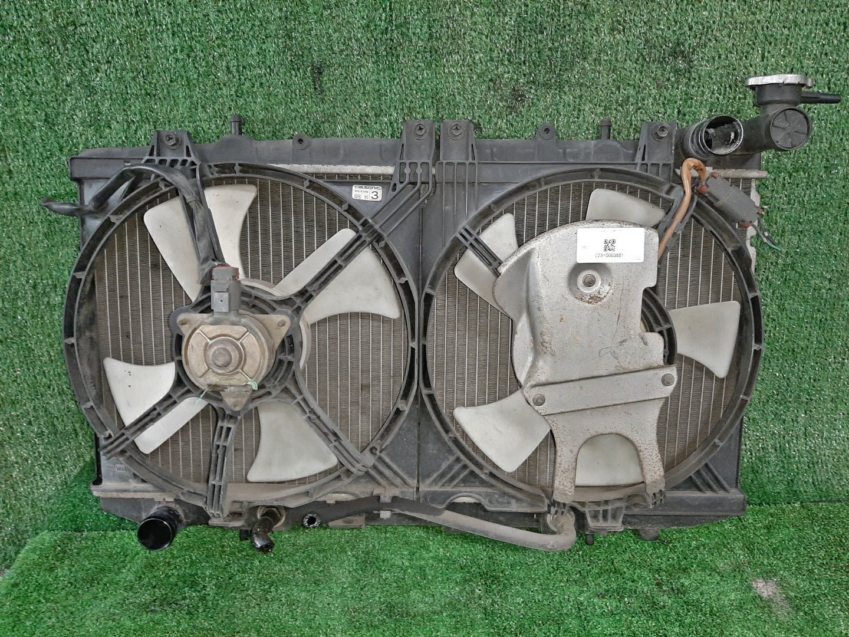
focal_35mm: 26
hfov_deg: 67.3
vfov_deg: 53.1
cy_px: 318
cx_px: 424
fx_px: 638
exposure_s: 1/25
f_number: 1.7
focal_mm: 3.93
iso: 225
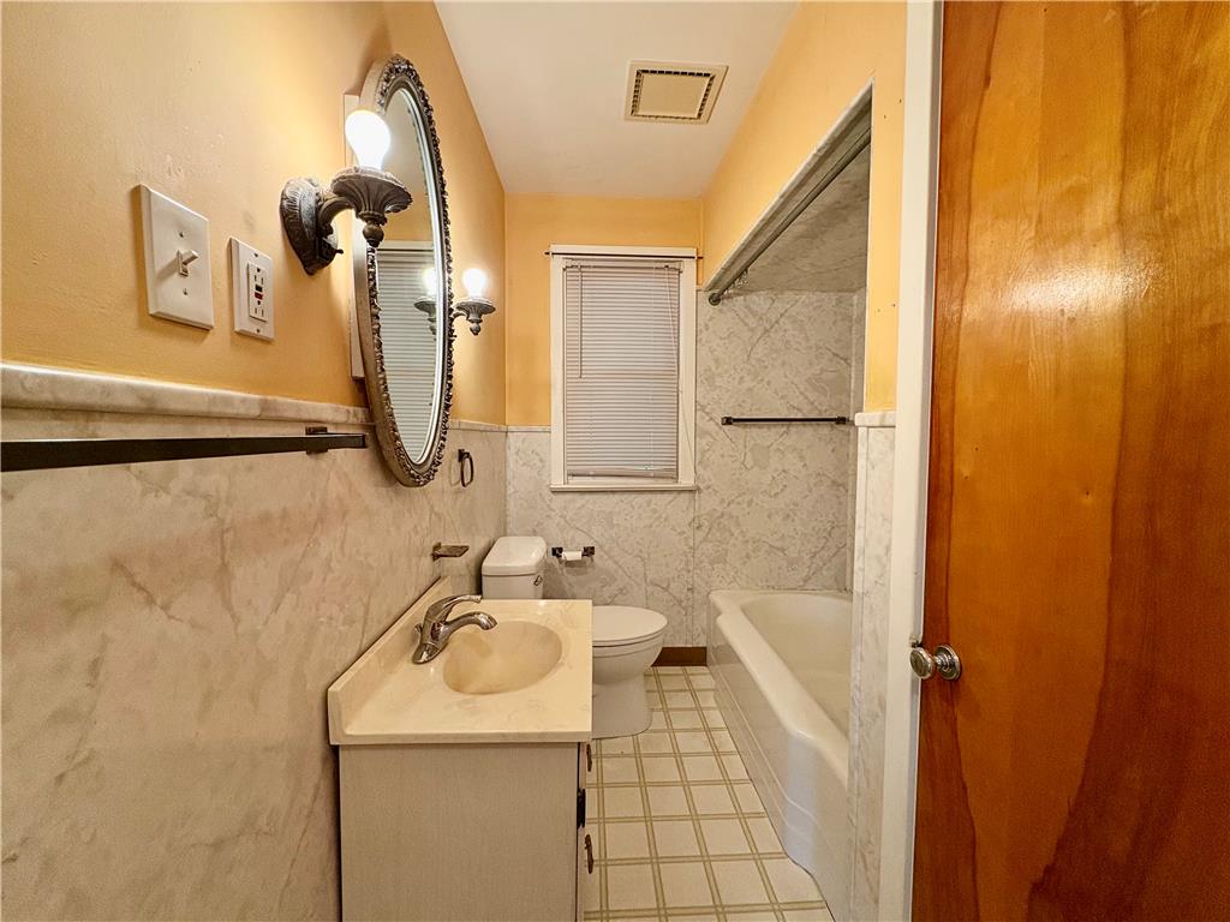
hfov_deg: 102.1
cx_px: 615
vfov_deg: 85.7
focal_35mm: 14
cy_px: 461
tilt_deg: -3.4
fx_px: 497
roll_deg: +0.8
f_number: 2.2
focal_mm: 2.22
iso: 250
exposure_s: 1/120
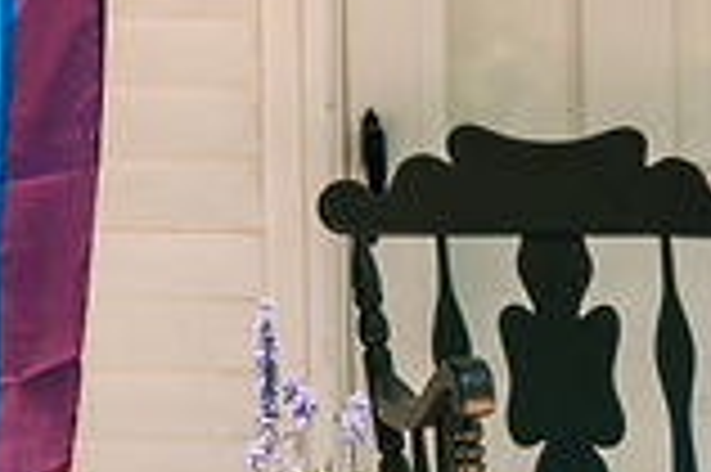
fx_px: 6412
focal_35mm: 325
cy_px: -54
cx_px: -45
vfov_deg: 4.2
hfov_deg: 6.3
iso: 400
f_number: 1.8
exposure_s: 1/8000
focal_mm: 50
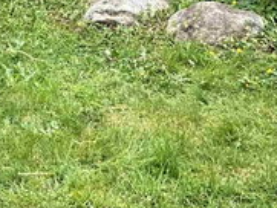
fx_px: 1025
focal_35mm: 128
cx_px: -44
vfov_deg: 10.8
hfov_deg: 14.9
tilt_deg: -1.3
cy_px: -173
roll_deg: +2.0
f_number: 1.8
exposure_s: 1/122
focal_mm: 3
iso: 40
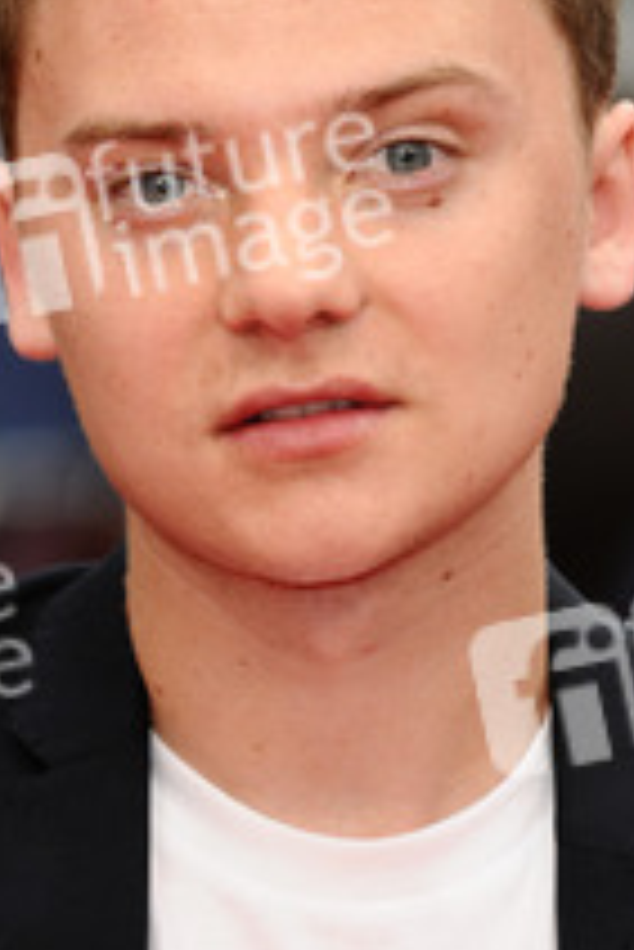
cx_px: 295
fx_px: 9019
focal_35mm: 342
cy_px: 446
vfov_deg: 6.0
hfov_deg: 4.0
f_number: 4
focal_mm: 120
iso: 200
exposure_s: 1/200
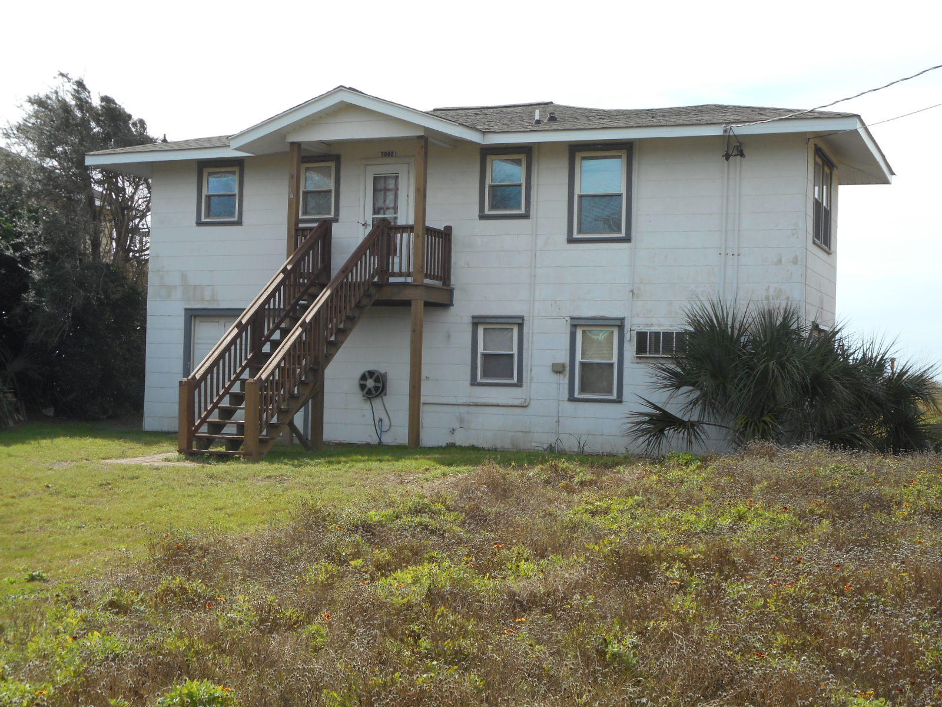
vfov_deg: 28.6
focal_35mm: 51
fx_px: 1388
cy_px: 354
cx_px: 471
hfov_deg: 37.5
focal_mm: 9.1
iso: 80
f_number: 4.9
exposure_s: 1/250
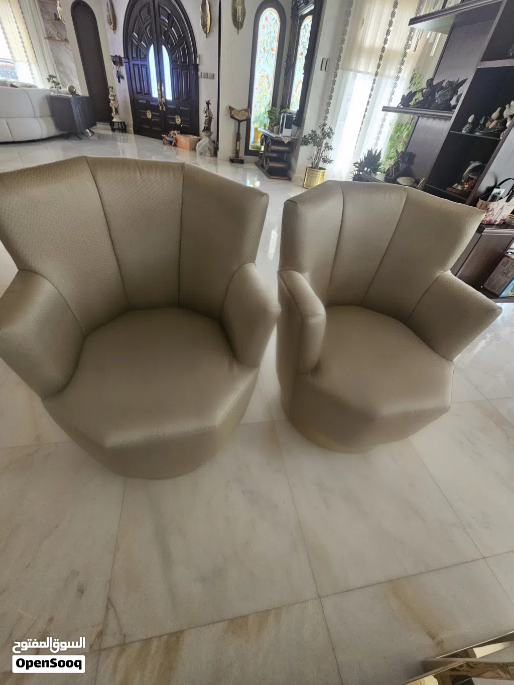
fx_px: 257
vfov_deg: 106.2
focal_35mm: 13
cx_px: 257
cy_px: 342
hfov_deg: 89.9
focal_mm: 2.2
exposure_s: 1/50
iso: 250
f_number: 2.2
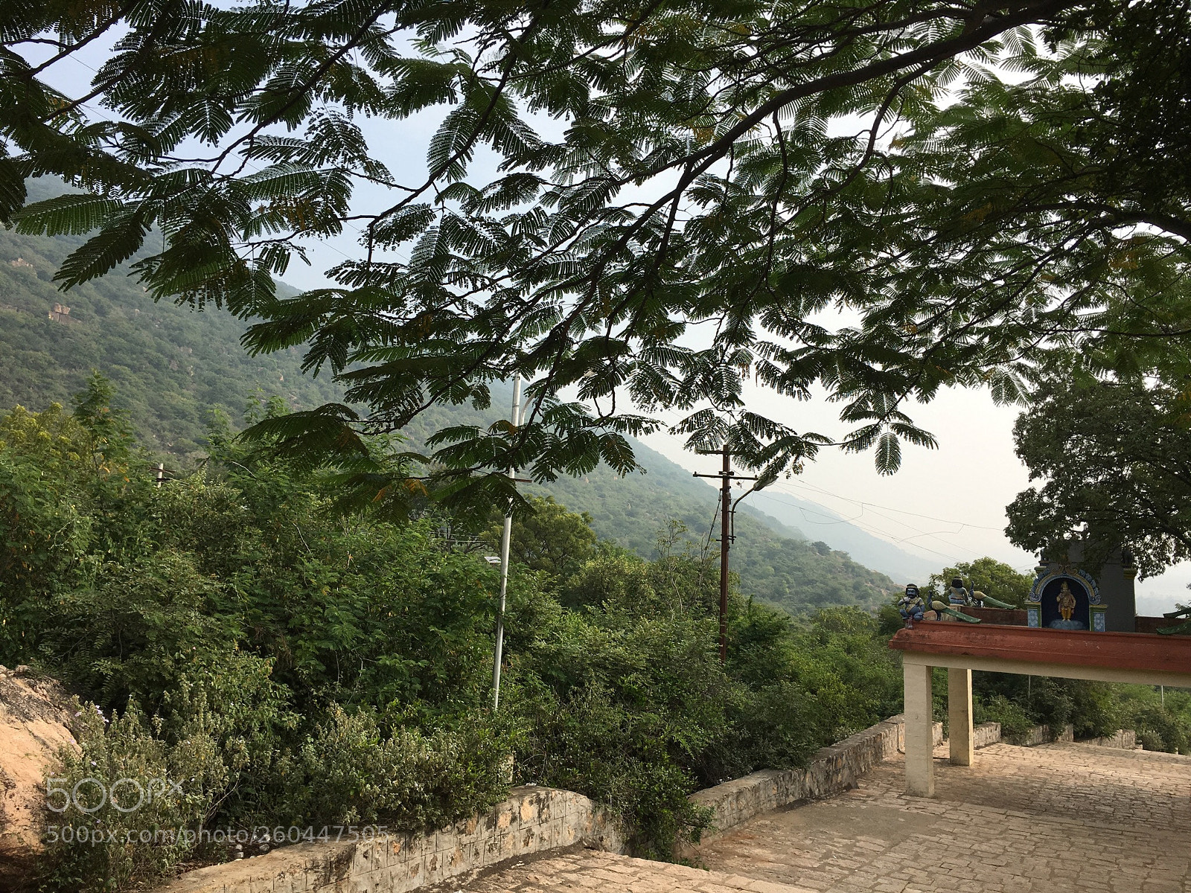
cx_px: 596
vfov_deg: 48.2
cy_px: 446
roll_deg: -0.6
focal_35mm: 29
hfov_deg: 61.7
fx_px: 998
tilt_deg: +6.2
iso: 25
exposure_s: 1/1202
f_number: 2.2
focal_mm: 4.15
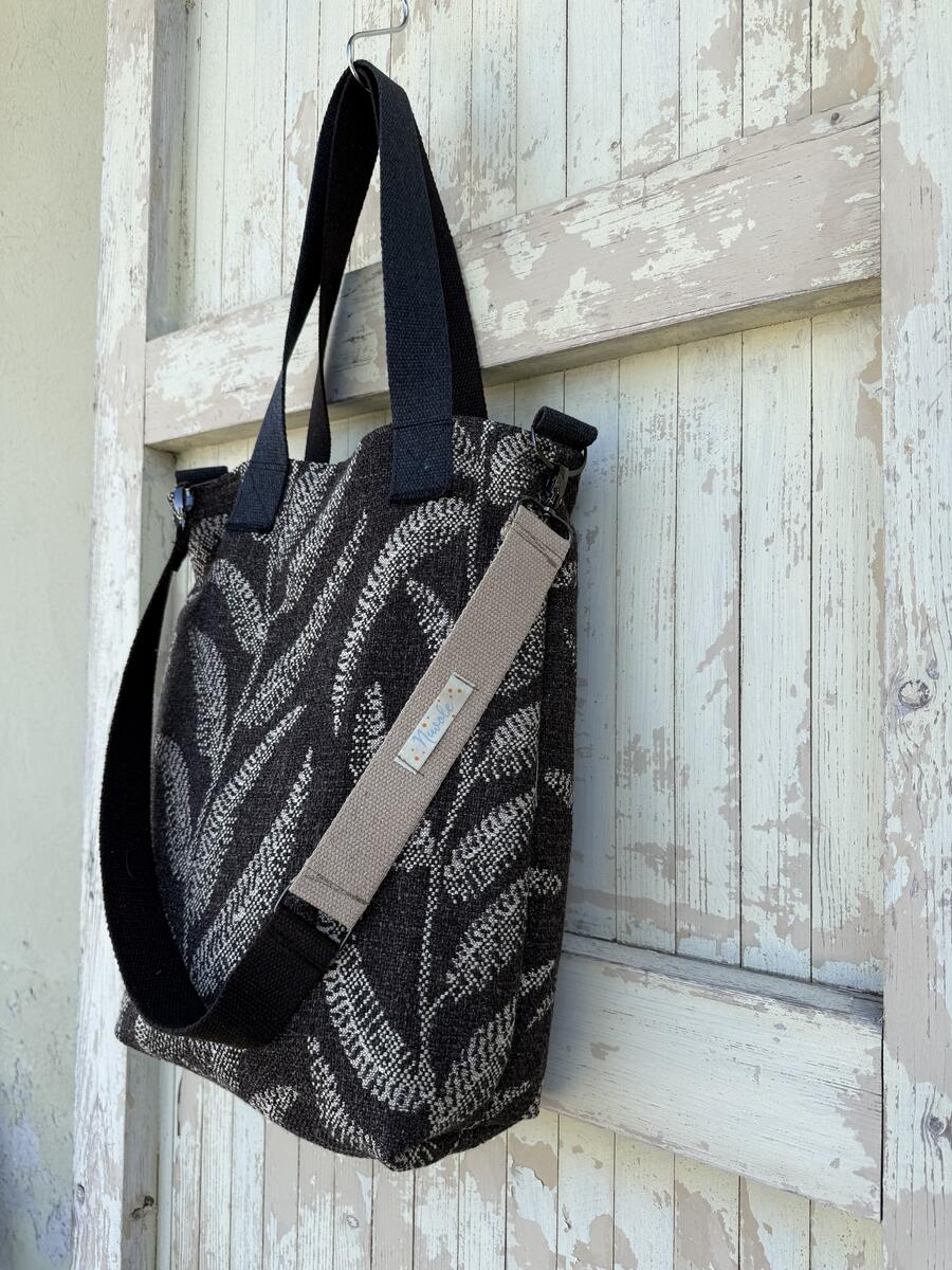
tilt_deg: -3.6
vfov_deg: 71.6
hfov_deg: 56.8
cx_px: 476
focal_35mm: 24
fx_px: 880
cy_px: 635
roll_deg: +3.7
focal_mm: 6.76
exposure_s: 1/715
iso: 80
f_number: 1.78
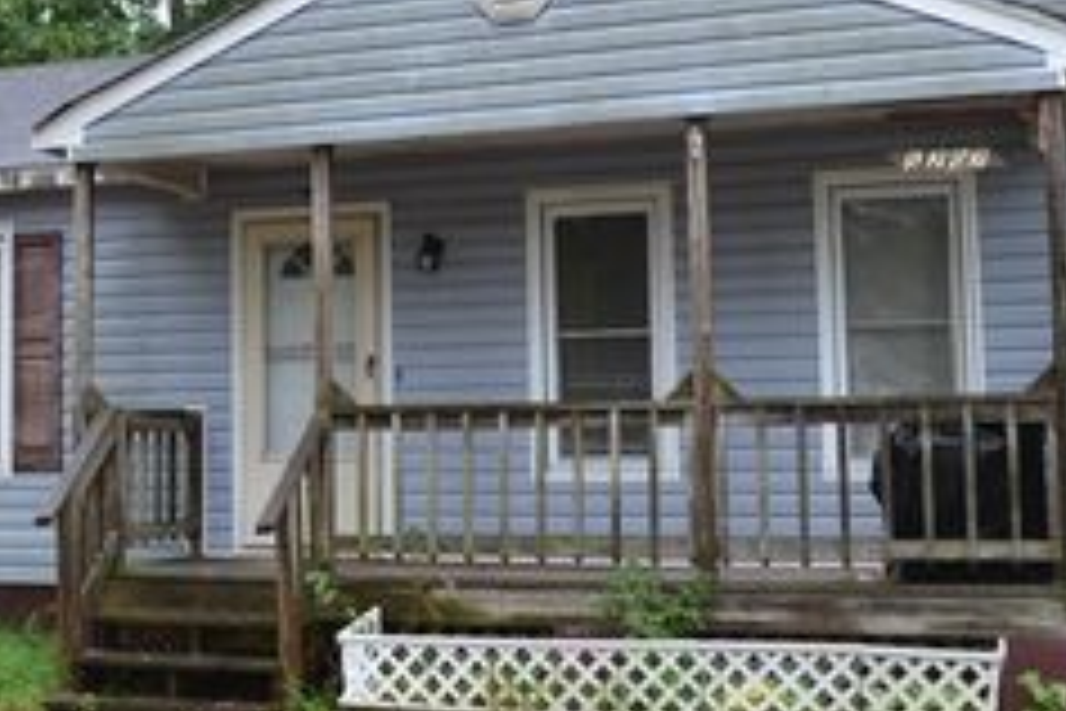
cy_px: 263
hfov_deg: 34.5
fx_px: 1688
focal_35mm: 57
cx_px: 292
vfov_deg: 23.7
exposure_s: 1/125
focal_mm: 18
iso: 250
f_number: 4
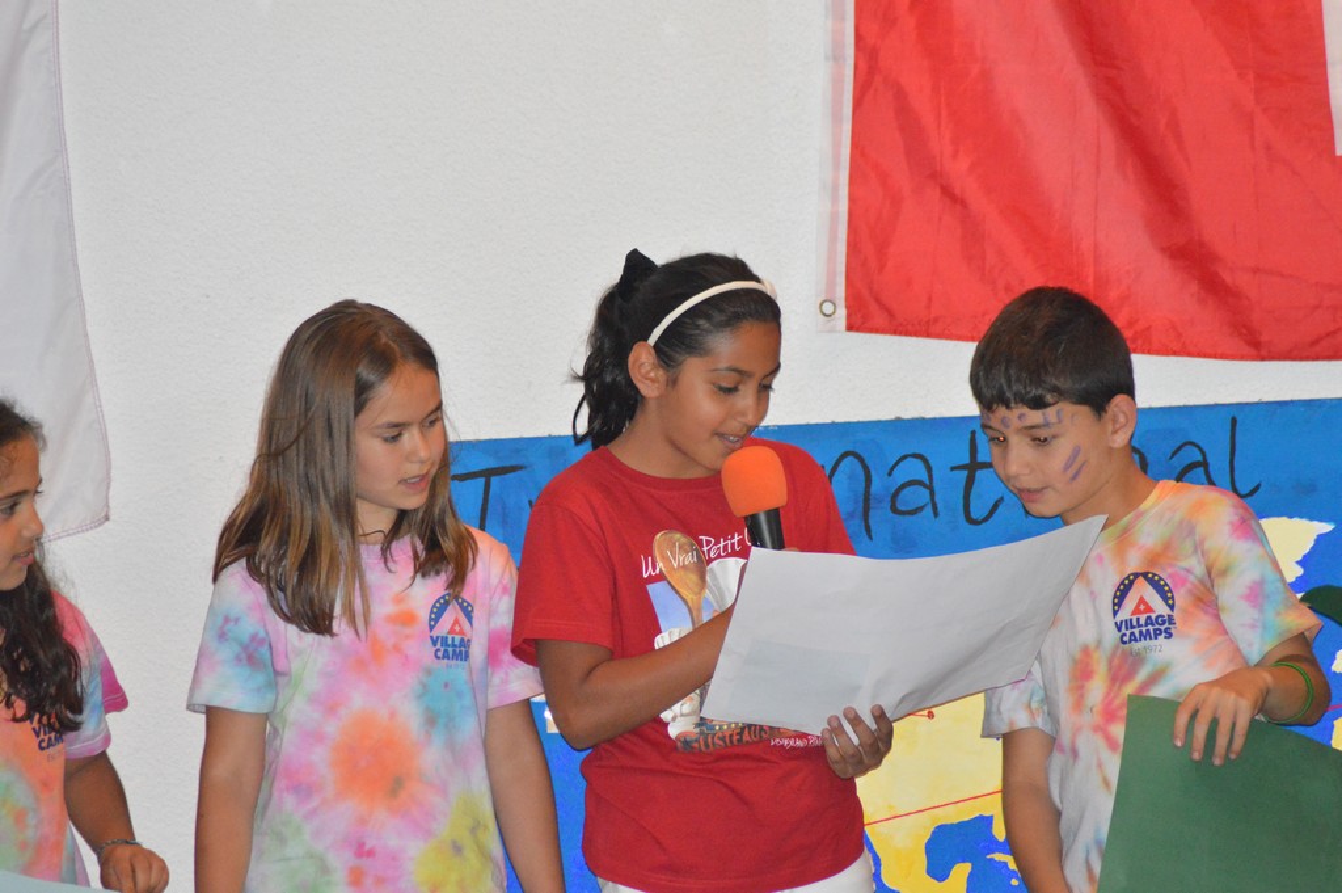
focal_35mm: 270
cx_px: 671
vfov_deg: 5.1
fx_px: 10057
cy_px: 446
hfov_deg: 7.6
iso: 3200
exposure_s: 1/160
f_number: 4.5
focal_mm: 180
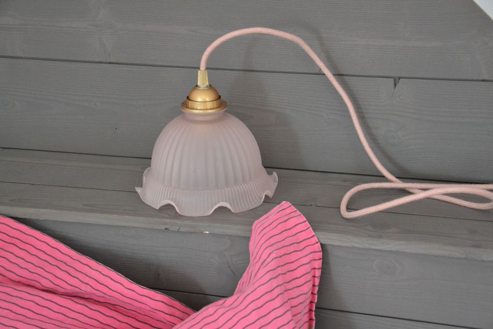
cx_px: 246
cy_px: 164
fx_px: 1191
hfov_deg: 23.4
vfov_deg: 15.7
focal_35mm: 87
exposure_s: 1/60
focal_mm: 58
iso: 3200
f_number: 5
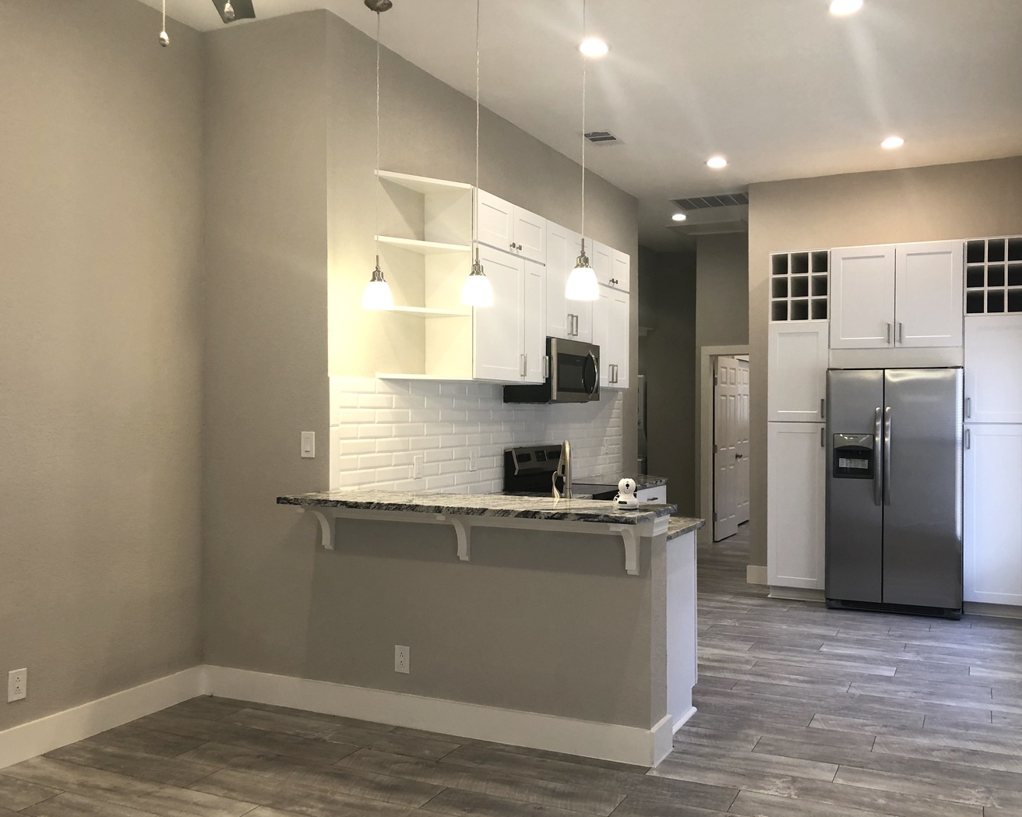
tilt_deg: -0.5
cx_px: 557
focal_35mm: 30
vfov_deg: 48.5
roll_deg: +0.6
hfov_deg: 58.7
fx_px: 907
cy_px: 414
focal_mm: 4
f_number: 1.8
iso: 32
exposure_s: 1/30
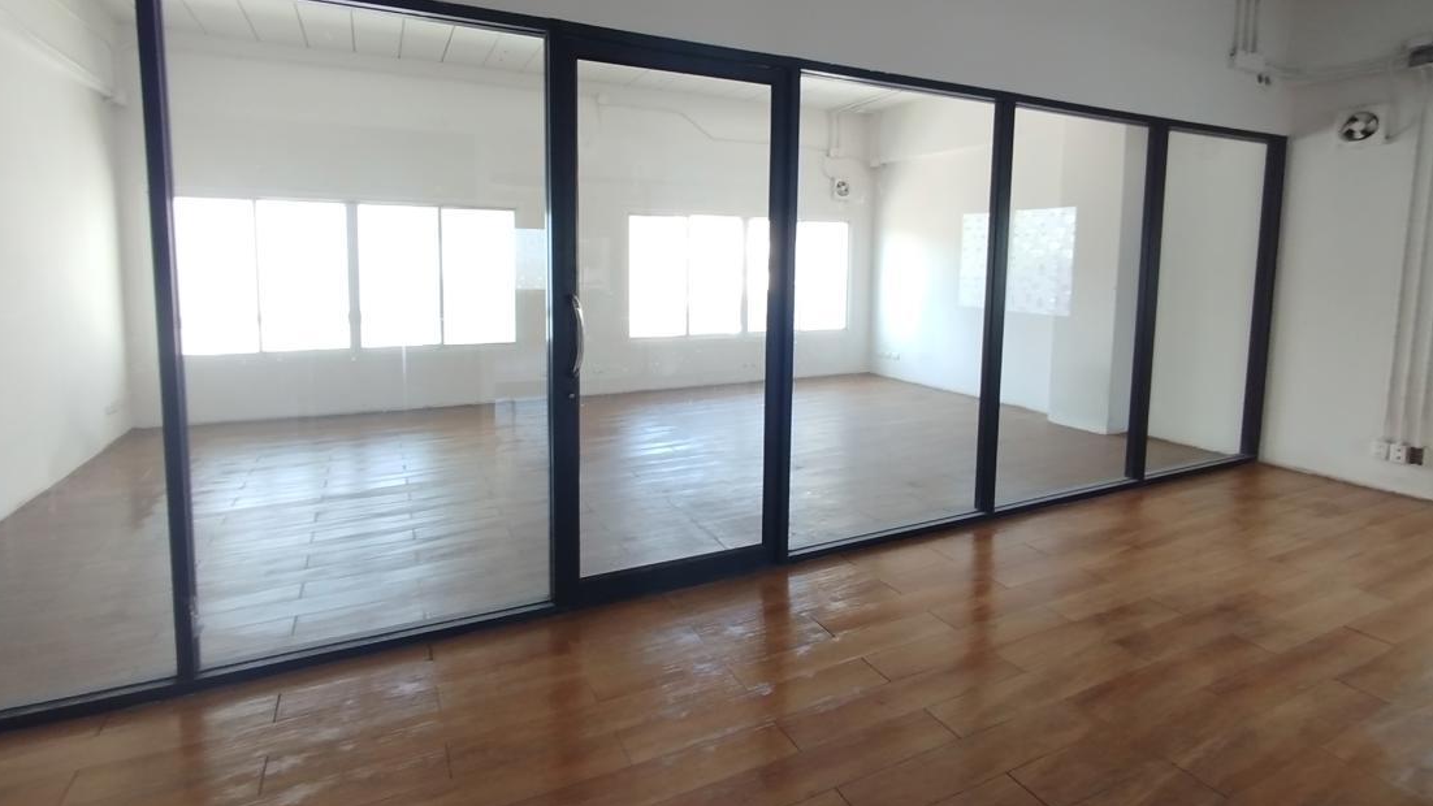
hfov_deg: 95.9
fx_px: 646
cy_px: 329
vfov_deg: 63.4
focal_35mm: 17
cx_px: 690
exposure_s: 1/33
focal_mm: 1.65
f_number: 2.2
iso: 50
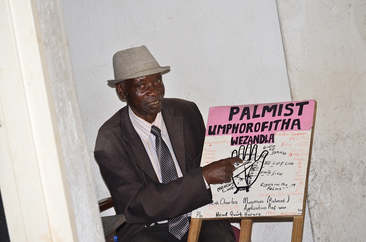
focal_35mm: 112
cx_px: 183
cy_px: 121
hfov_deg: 18.2
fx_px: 1141
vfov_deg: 12.1
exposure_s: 1/60
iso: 400
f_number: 4.2
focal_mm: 75
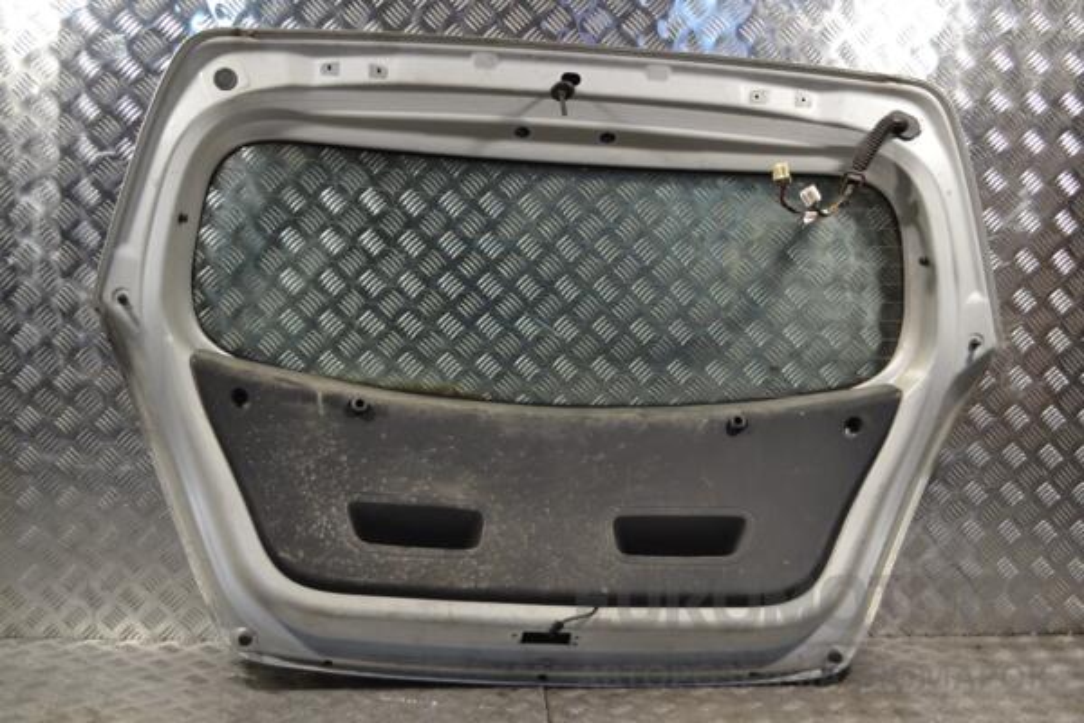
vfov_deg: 29.9
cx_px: 542
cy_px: 362
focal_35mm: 45
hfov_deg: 43.6
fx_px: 1355
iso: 400
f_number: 5
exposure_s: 1/100
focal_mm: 30
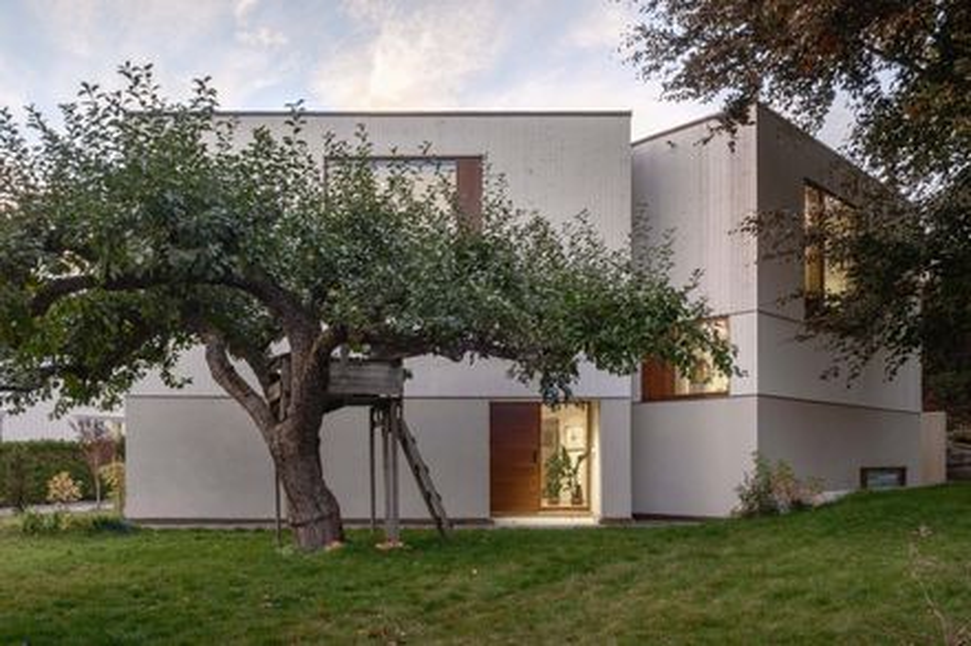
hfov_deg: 67.4
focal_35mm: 27
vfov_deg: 47.9
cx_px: 486
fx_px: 728
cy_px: 323
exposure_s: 1/4
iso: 125
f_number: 8
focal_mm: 18
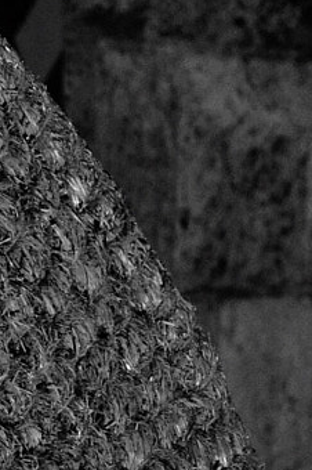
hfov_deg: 3.8
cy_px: 579
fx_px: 4598
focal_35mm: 353
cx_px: -342
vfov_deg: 5.8
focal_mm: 50
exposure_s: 1/15
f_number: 5
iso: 900
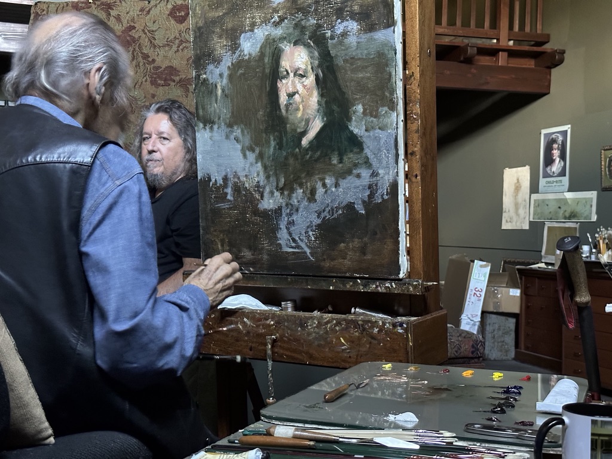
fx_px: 849
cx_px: 306
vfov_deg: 30.3
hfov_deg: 39.7
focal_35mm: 48
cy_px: 230
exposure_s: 1/30
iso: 500
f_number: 1.78
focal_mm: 6.86
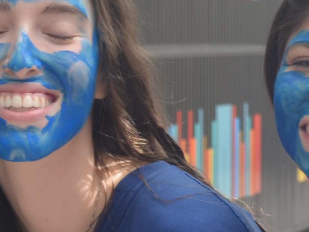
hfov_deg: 7.2
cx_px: -106
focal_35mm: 273
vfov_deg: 5.4
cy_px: 210
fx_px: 2438
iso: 200
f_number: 7.1
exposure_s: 1/200
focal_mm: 36
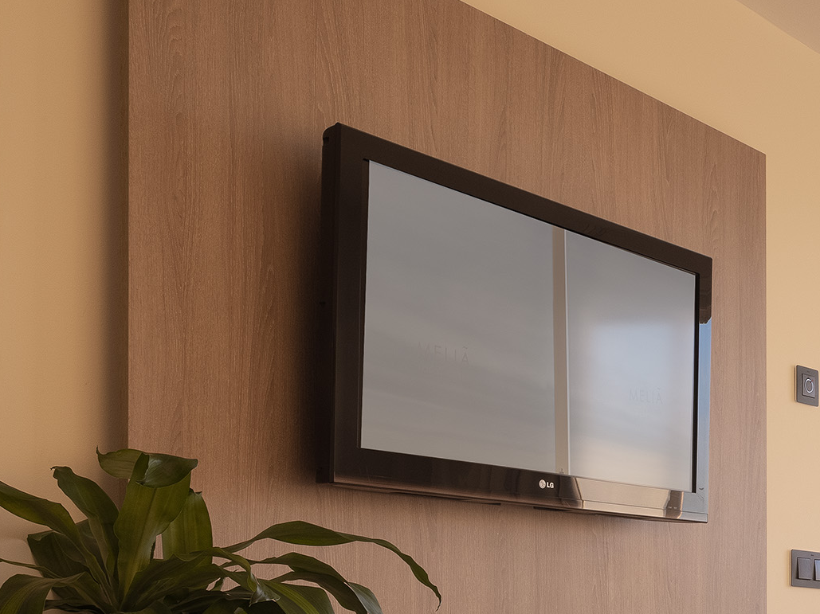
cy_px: 628
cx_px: 1332
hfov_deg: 23.0
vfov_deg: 22.6
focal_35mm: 62
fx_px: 1468
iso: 200
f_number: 16
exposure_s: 1/125
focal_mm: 23
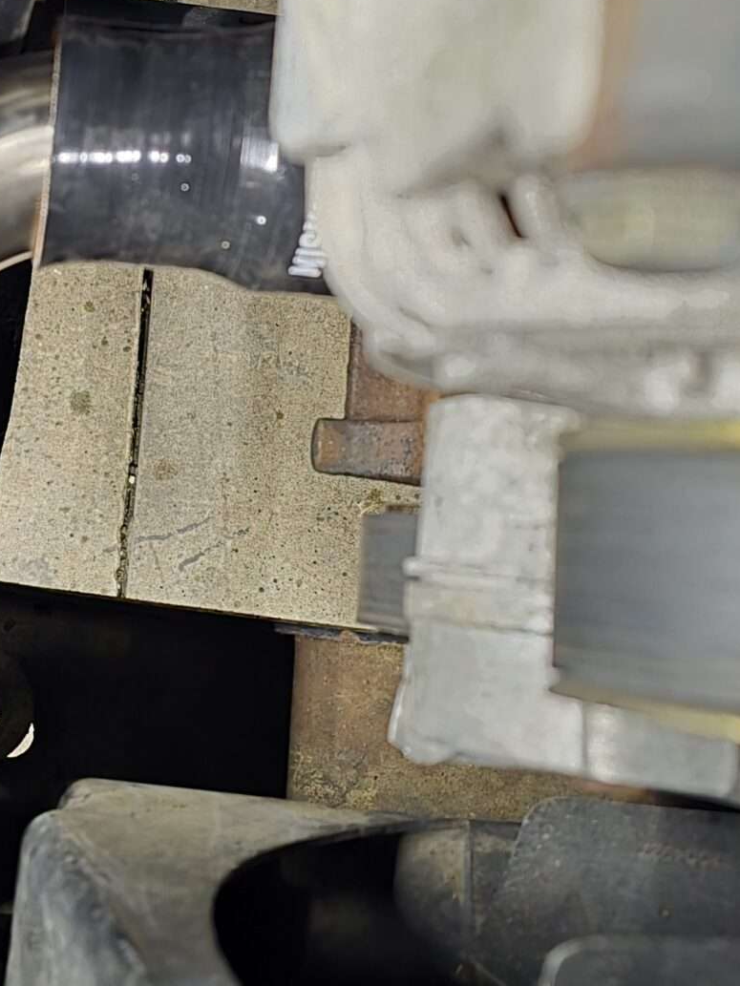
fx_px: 1624
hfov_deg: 24.3
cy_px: 199
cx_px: -29
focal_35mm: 57
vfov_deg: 32.8
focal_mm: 6.3
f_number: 1.7
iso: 2500
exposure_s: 1/17.2
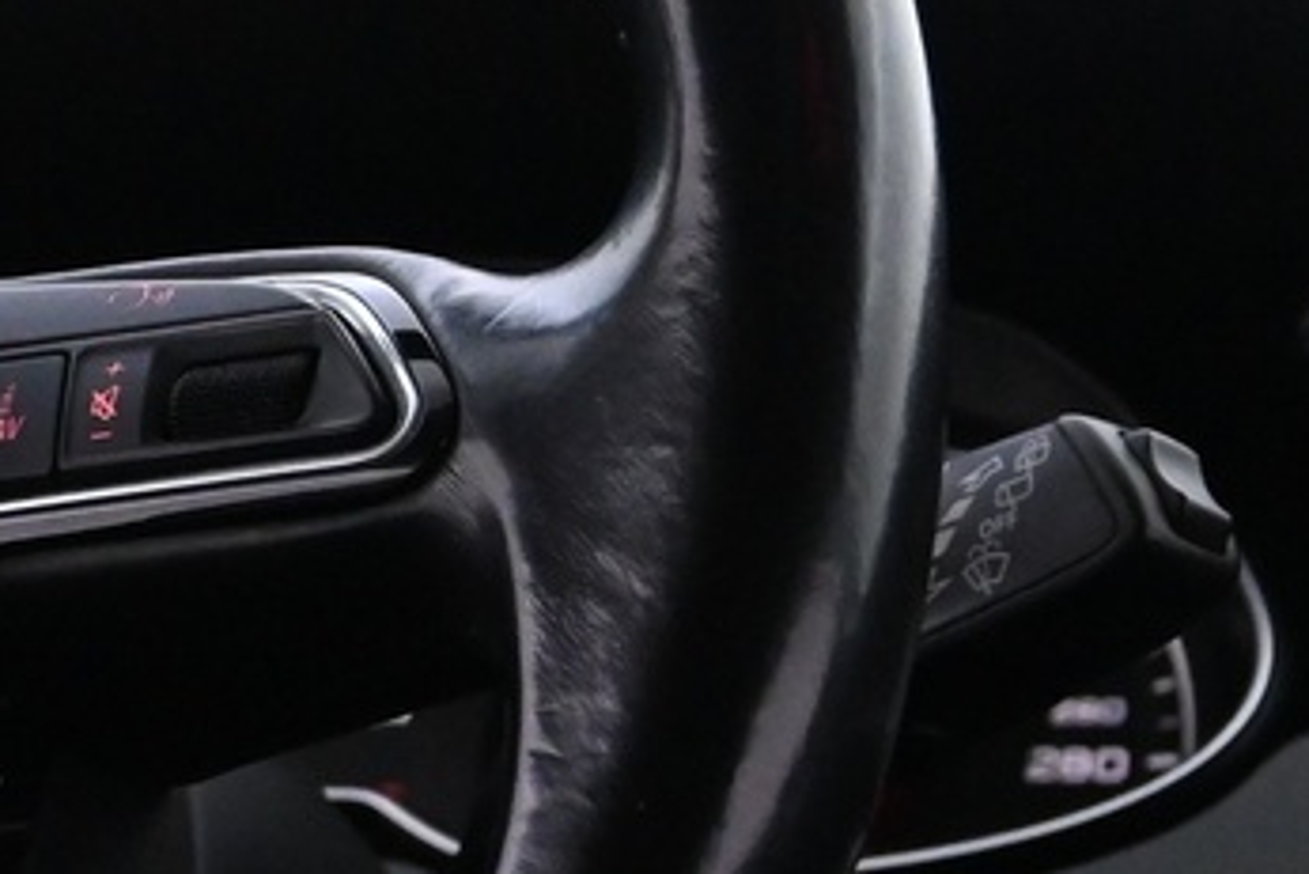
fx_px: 5359
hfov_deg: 13.3
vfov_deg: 9.3
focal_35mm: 147
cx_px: -541
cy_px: 628
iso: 3200
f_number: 4
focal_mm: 21
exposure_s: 1/50
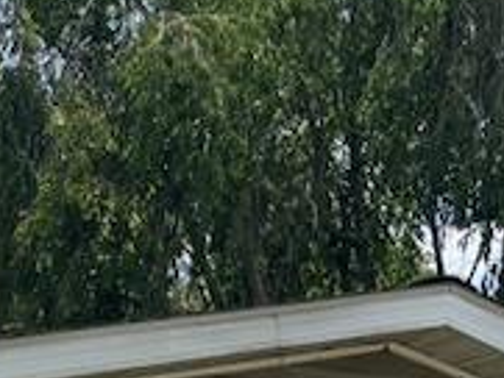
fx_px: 2681
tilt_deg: +0.1
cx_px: -387
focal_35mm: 184
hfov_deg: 10.2
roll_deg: -0.9
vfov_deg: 7.6
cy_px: 848
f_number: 1.6
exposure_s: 1/4065
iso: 50
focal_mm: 5.96
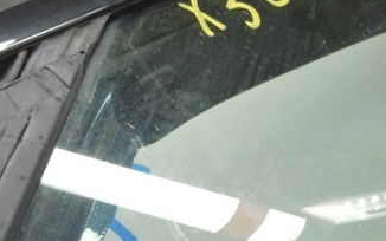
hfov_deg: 16.6
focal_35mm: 126
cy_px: 116
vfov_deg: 10.4
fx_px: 1326
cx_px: 210
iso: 6400
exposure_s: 1/15
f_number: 20
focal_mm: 42
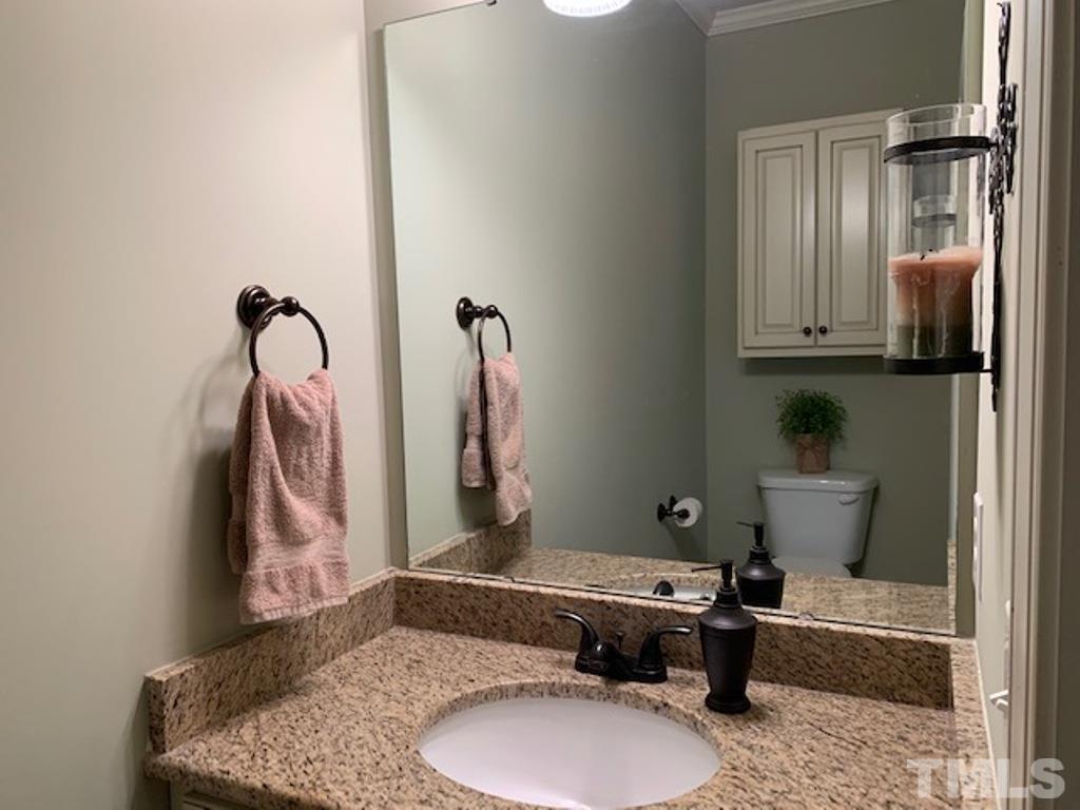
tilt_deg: -5.4
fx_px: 811
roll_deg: +1.6
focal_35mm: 26
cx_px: 540
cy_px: 405
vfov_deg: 53.1
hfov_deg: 67.3
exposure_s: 1/60
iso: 125
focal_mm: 4.25
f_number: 1.8
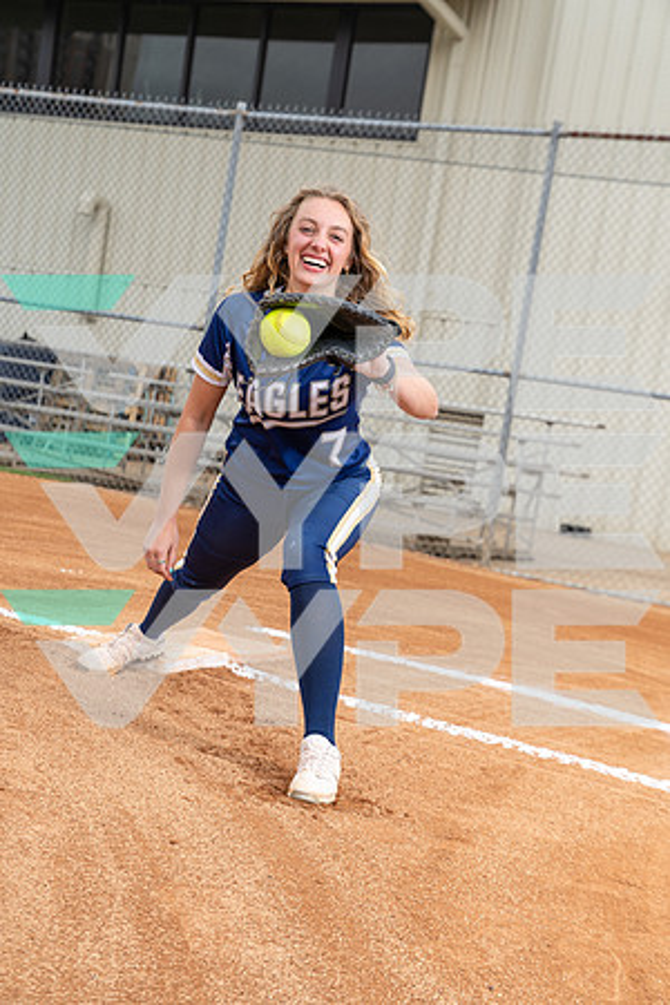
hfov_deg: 23.8
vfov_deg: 35.1
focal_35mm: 57
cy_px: 502
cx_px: 335
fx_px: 1591
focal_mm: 57
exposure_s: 1/250
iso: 100
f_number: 4.5
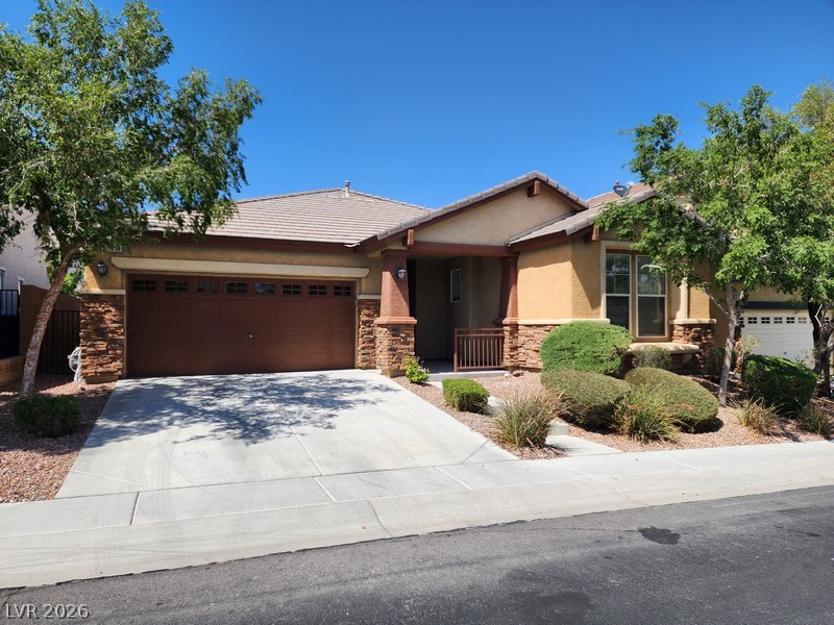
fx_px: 554
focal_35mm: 23
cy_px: 312
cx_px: 417
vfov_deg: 58.9
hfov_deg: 73.9
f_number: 1.8
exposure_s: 1/1132
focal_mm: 6.4
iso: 12
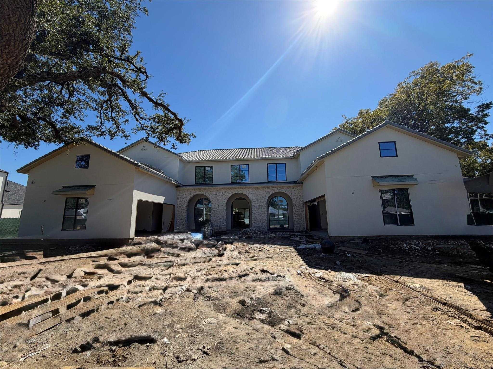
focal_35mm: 14
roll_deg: +1.2
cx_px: 246
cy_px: 184
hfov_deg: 102.1
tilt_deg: +9.1
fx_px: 199
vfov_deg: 85.7
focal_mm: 2.22
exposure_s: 1/841
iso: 20
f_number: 2.2
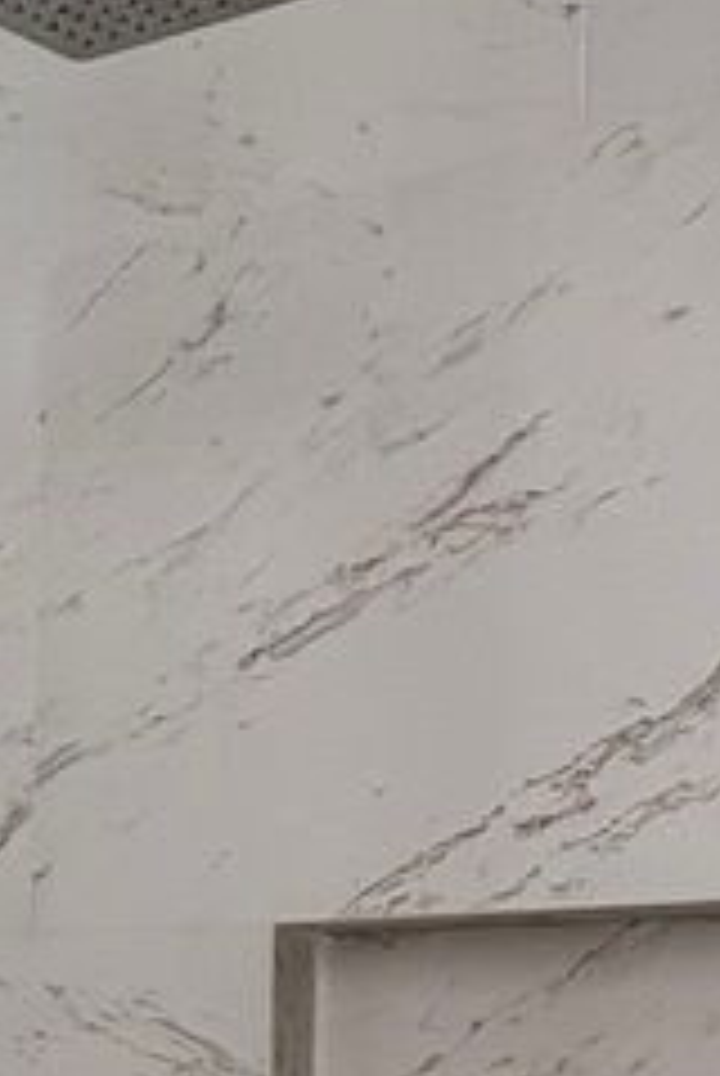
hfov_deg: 16.8
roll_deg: -0.1
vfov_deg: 25.5
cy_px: 1202
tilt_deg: -1.4
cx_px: -400
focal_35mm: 73
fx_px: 2184
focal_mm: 2.22
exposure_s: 1/99
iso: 80
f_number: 2.2
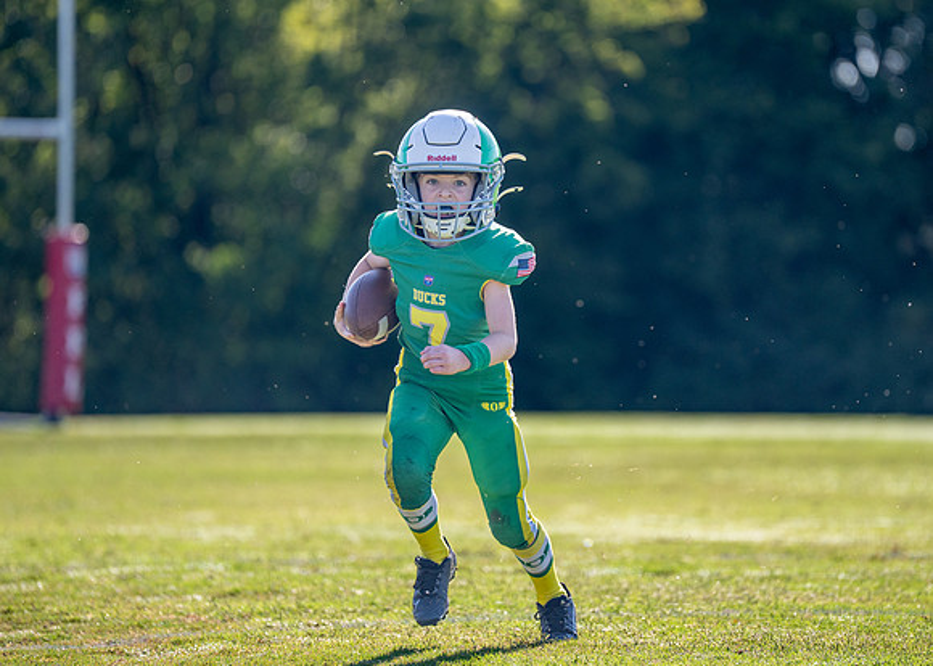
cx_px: 536
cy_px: 300
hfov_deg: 8.2
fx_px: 6531
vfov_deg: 5.8
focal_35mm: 247
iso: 250
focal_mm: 200
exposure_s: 1/2500
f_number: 2.8
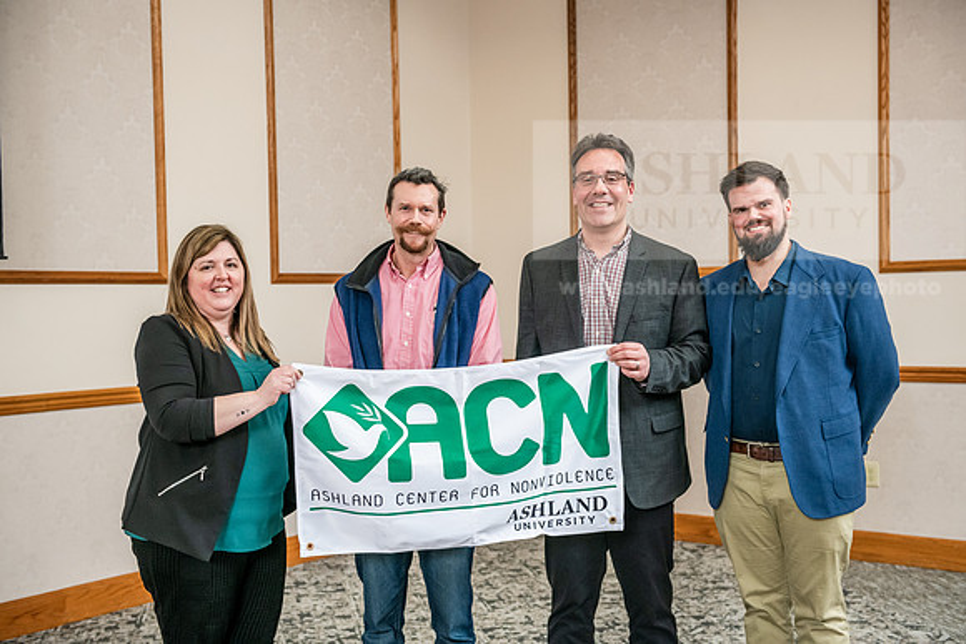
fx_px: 1396
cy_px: 322
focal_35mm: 52
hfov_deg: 38.2
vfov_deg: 26.0
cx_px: 483
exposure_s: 1/160
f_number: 3.5
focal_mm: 52
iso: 1600
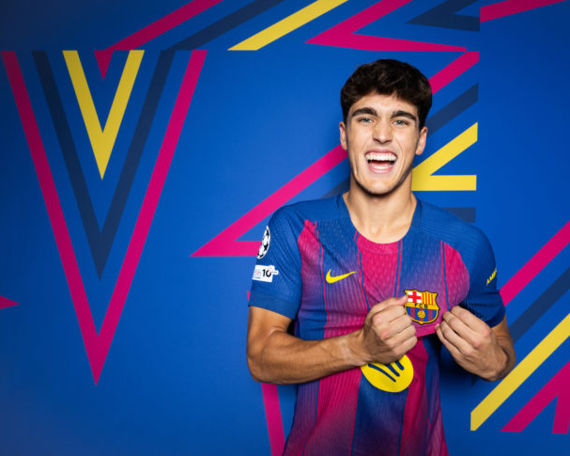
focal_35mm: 29
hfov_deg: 59.9
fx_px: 489
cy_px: 228
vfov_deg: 49.9
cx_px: 344
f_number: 10
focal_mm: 25
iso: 125
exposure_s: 1/125
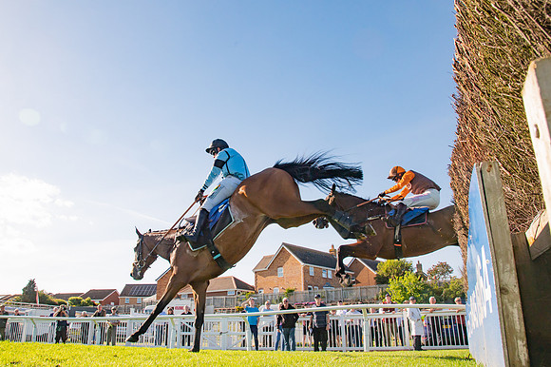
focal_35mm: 29
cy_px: 174
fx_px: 442
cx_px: 233
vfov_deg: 45.1
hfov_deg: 63.6
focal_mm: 24
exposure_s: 1/1600
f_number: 8
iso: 500
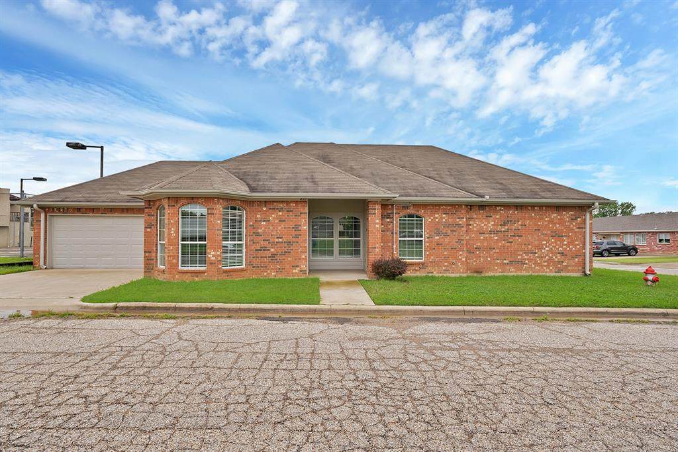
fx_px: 320
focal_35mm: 17
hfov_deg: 93.3
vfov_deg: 70.5
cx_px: 339
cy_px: 226
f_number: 9
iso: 640
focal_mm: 17
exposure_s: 1/125
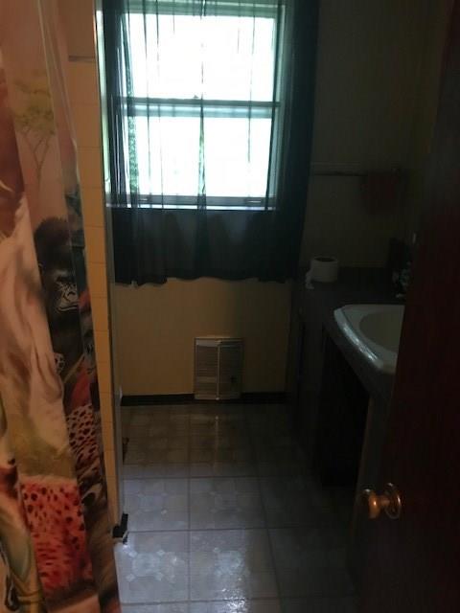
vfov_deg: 63.4
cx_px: 230
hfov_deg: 49.7
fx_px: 496
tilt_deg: -19.6
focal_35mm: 28
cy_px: 306
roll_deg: -3.6
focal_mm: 3.99
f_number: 1.8
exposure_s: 1/5
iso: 100
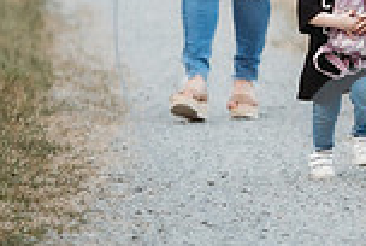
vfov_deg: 2.3
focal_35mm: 611
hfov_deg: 3.4
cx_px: 482
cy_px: -180
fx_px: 6224
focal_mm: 160
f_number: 2.8
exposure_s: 1/250
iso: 1000
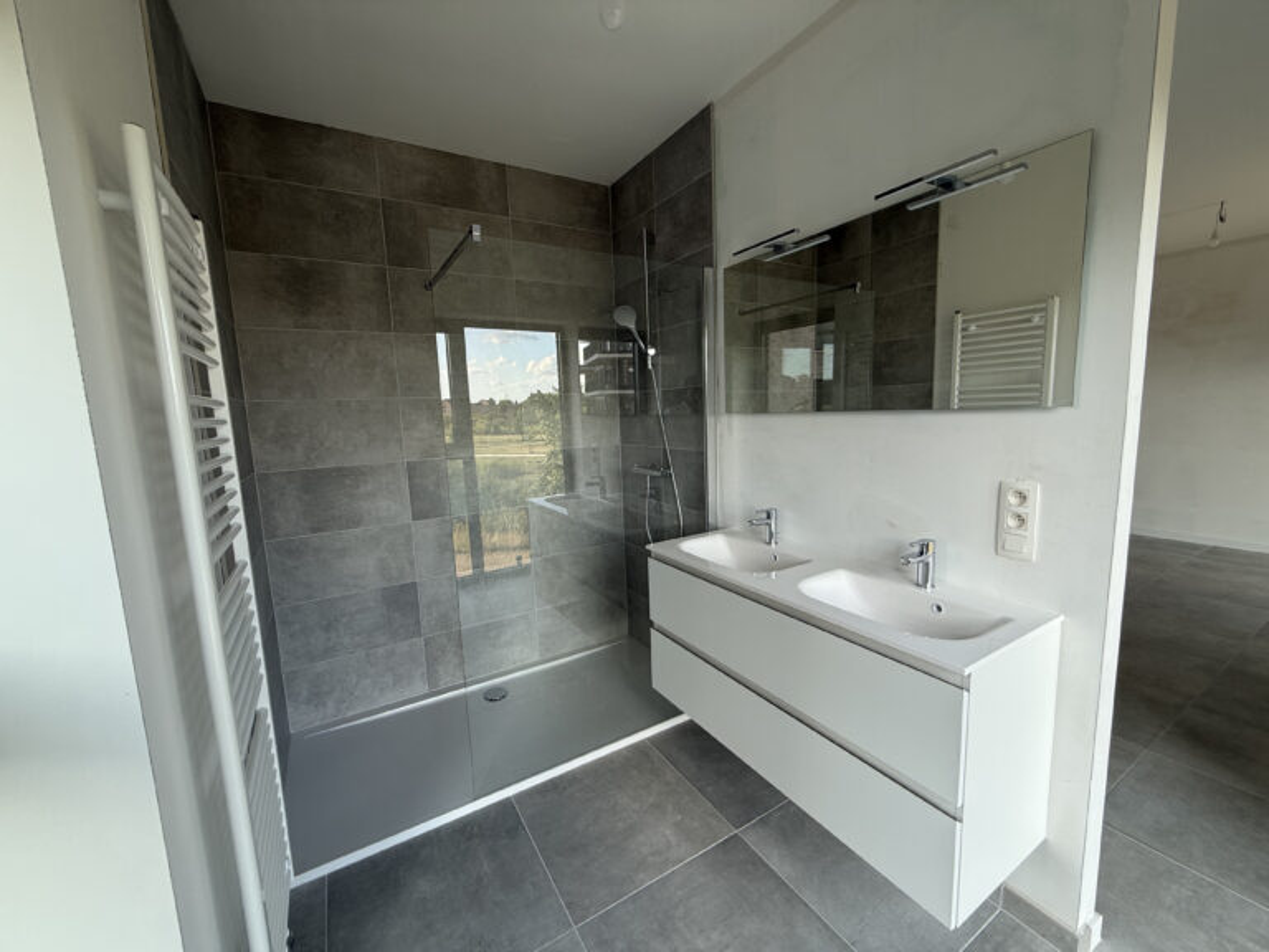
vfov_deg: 85.7
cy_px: 476
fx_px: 513
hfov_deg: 102.1
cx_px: 634
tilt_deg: -7.2
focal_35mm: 14
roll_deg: +1.9
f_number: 2.2
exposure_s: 1/101
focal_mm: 2.22
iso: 40
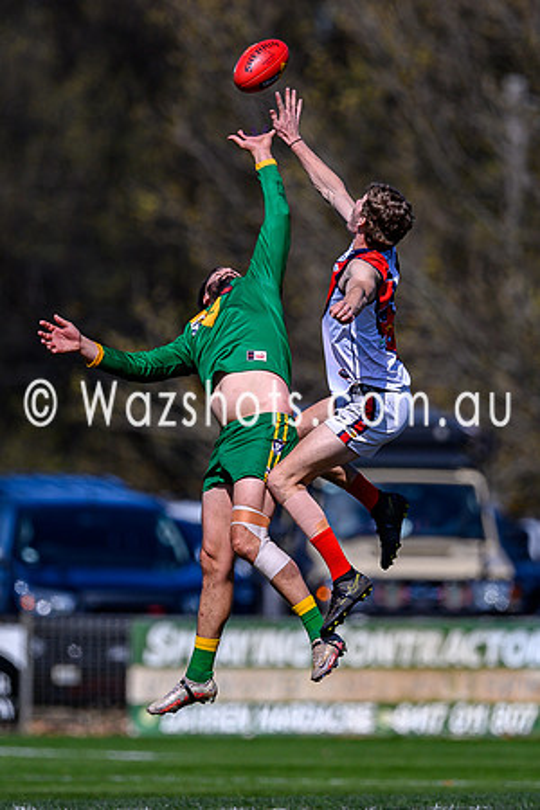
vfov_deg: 2.2
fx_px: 21260
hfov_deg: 1.5
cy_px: 413
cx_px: 297
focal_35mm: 945
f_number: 4
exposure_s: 1/2500
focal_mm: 500
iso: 140
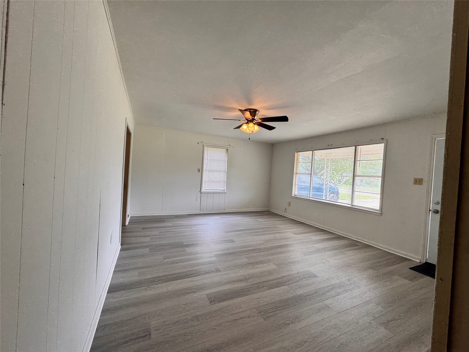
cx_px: 234
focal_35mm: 14
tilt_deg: -0.7
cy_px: 176
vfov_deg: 85.7
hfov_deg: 102.1
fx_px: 190
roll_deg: -3.9
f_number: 2.2
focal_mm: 2.22
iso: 80
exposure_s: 1/120
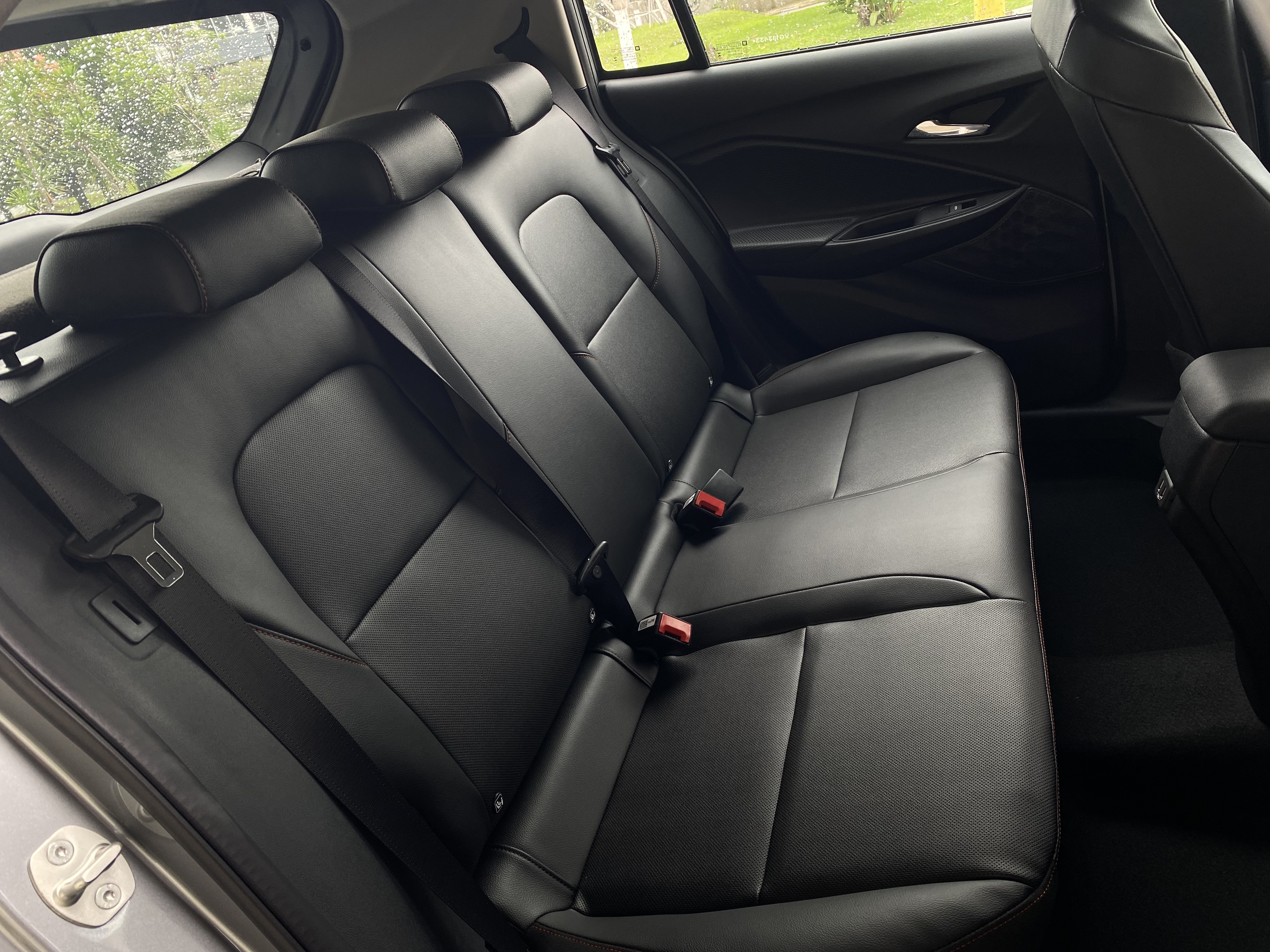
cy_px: 476
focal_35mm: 26
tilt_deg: -25.8
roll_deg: +14.5
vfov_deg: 53.1
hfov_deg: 67.3
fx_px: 954
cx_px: 635
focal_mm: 4.25
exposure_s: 1/121
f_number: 1.8
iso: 64
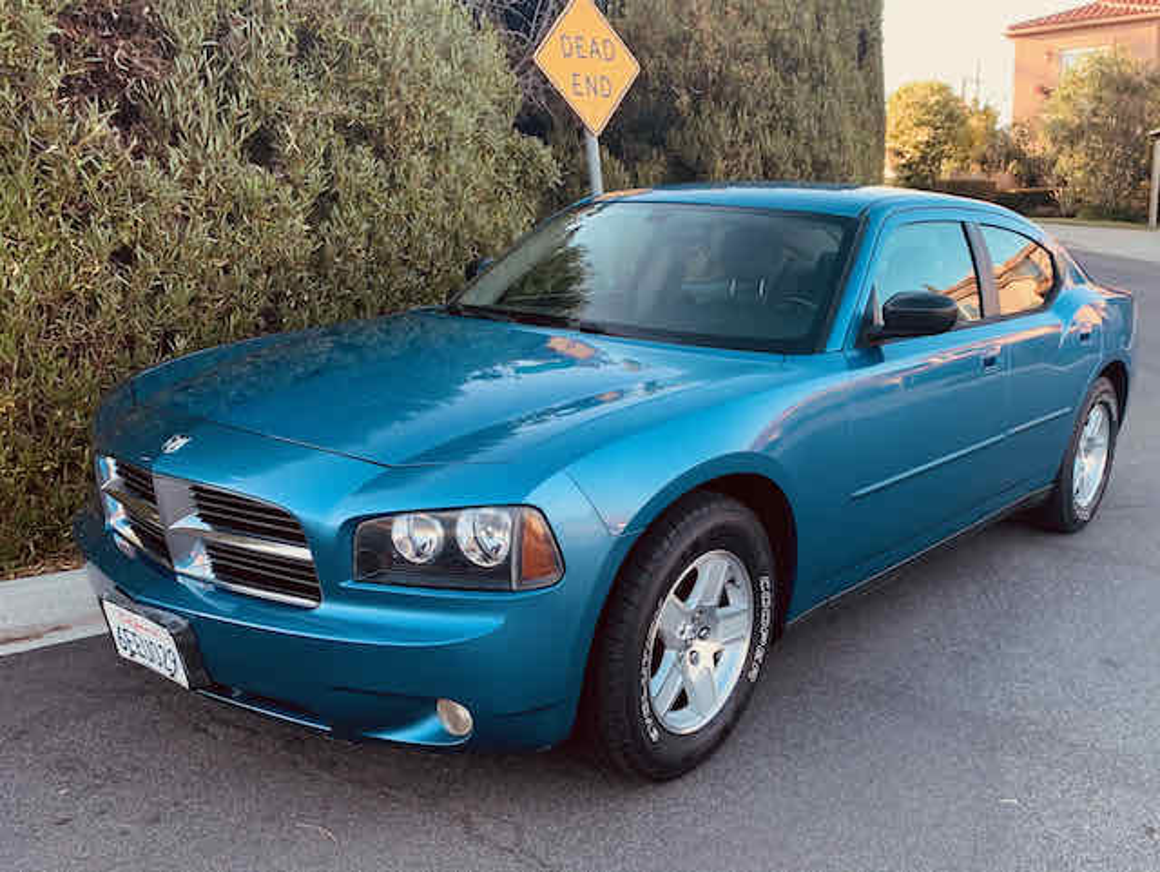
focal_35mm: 26
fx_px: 872
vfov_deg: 53.1
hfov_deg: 67.3
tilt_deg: -16.3
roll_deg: +2.9
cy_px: 436
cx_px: 580
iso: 32
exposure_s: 1/121
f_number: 1.8
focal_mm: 4.25
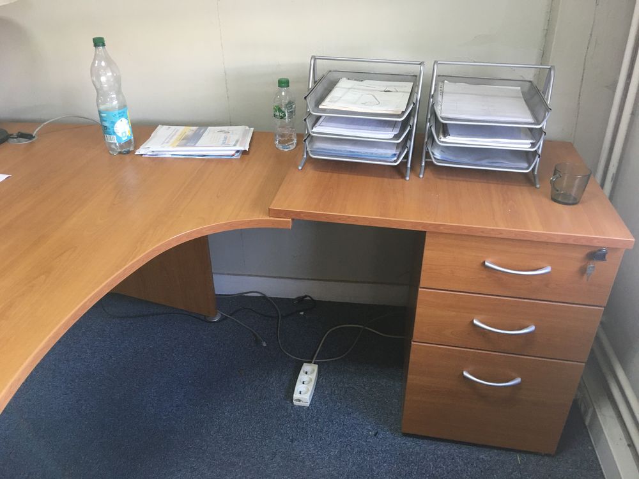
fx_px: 535
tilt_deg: -29.7
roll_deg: +1.0
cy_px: 240
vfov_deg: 48.2
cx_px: 320
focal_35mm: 29
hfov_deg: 61.7
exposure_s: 1/33
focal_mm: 4.15
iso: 125
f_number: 2.2
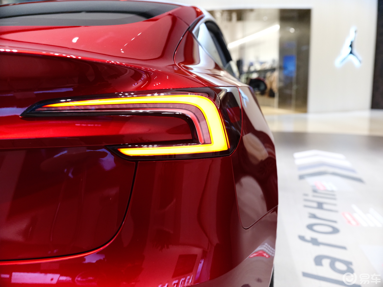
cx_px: 192
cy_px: 144
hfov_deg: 56.8
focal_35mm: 32
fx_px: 354
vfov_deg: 44.2
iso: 5000
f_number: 4
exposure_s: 1/480
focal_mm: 40
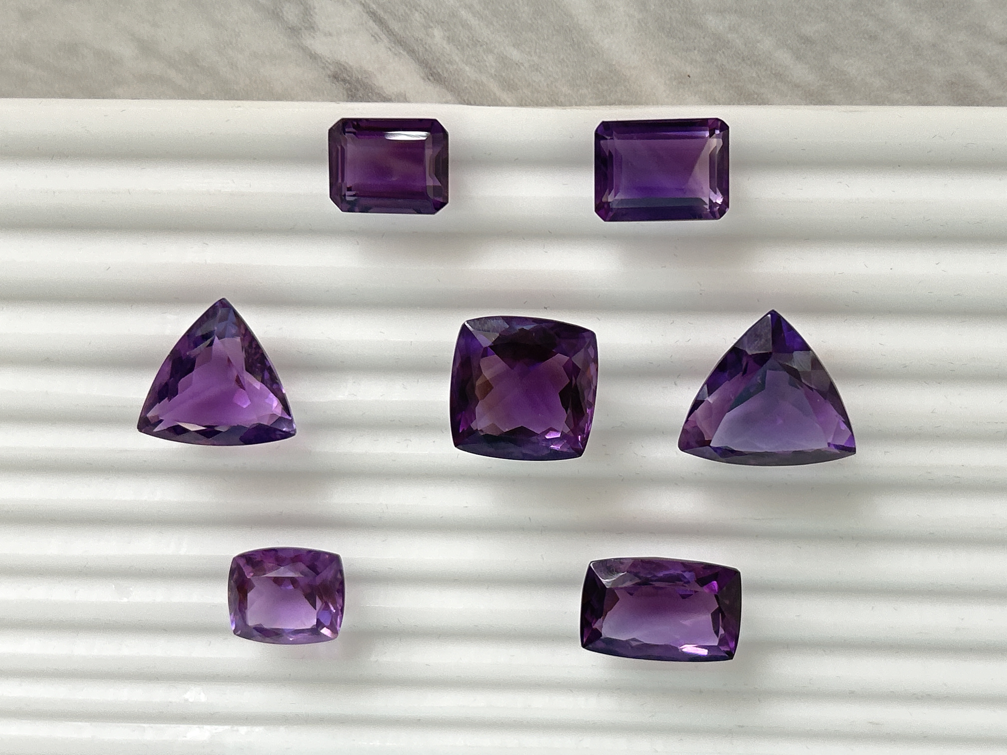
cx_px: 504
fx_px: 1513
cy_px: 378
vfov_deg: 28.0
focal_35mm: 52
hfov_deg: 36.8
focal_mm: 5.7
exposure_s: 1/121
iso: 100
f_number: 1.5
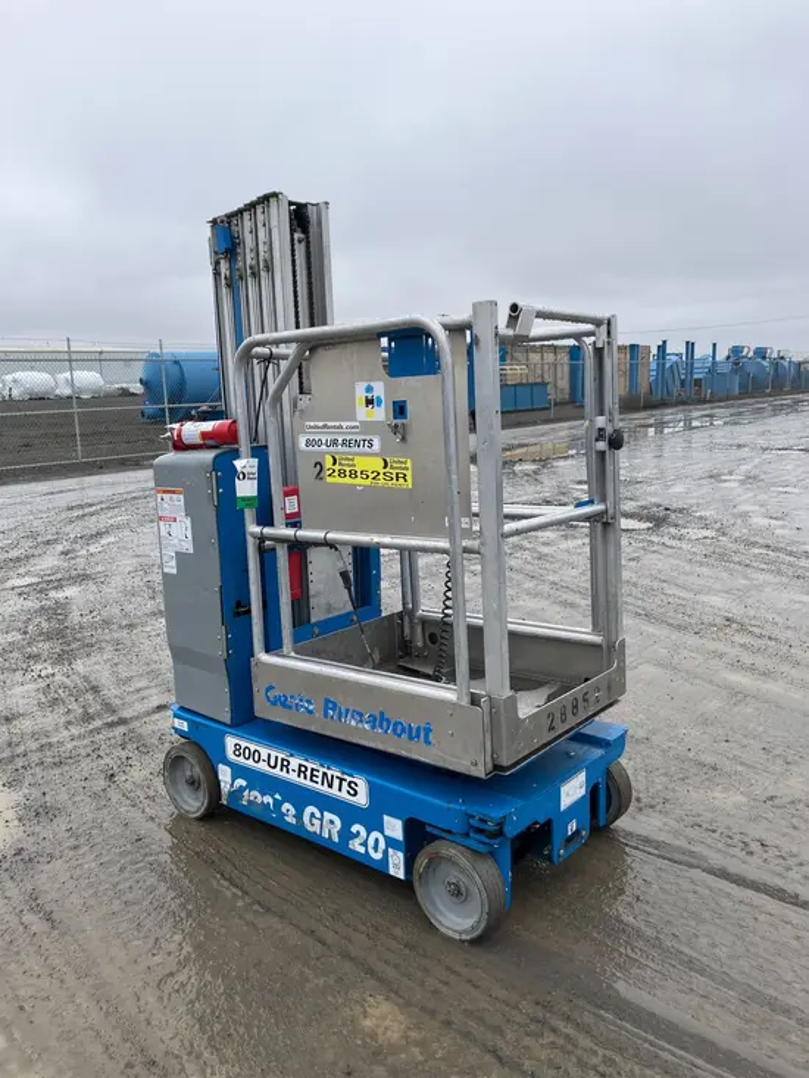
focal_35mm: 28
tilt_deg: -11.2
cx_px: 404
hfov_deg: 49.8
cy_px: 539
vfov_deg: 63.4
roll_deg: +1.7
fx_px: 872
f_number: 1.8
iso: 32
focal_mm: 3.99
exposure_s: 1/639
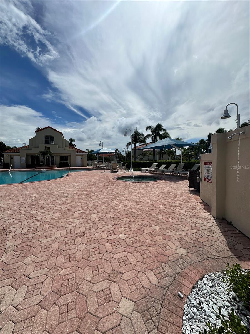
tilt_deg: -5.9
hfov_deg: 85.7
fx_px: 135
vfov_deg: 102.1
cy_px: 167
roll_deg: -1.9
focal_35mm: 14
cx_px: 125
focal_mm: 2.22
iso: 50
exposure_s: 1/5051
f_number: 2.2
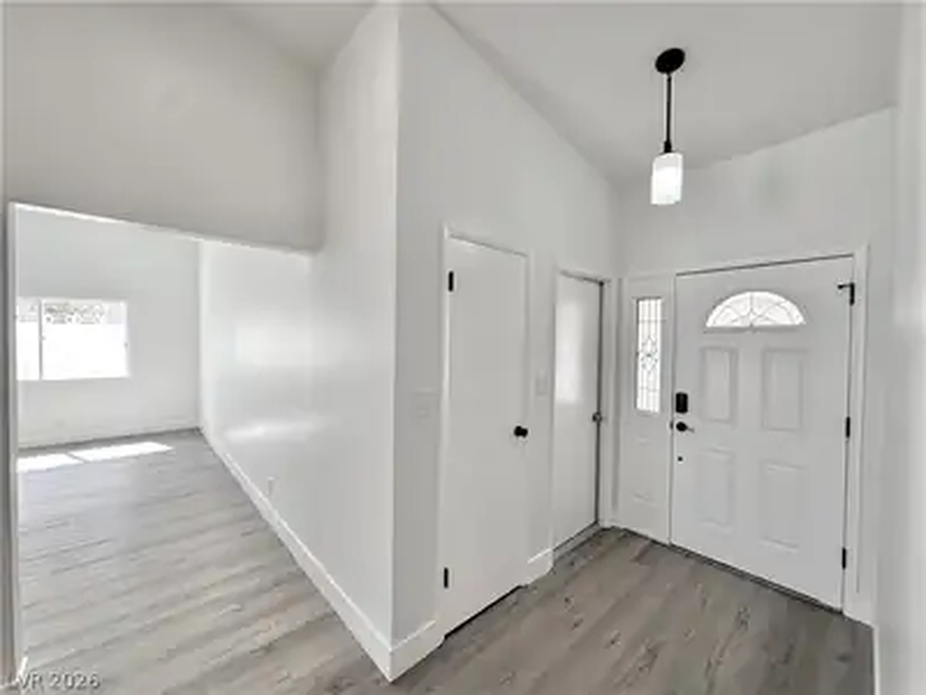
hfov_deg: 102.1
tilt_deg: -0.9
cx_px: 463
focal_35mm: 14
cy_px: 348
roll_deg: -0.8
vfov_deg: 85.7
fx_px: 375
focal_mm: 2.22
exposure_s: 1/120
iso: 50
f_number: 2.2
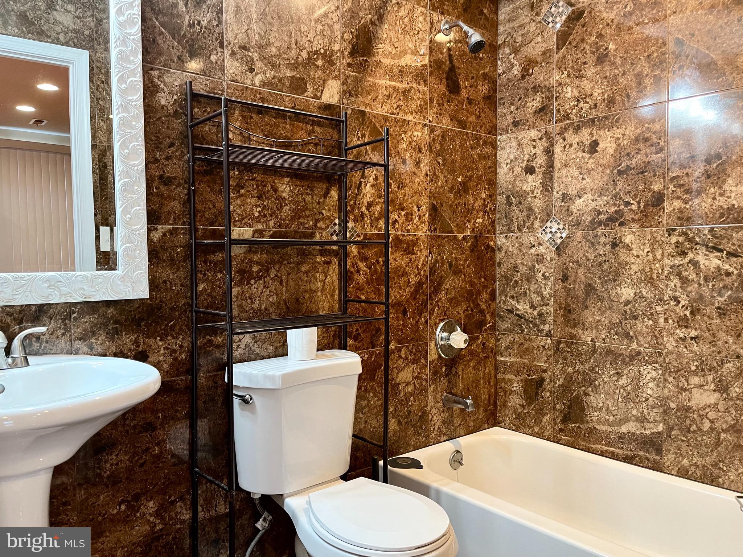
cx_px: 372
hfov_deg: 67.3
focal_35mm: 26
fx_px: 558
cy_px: 278
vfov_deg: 53.1
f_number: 1.6
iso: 320
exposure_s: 1/60
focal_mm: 5.1
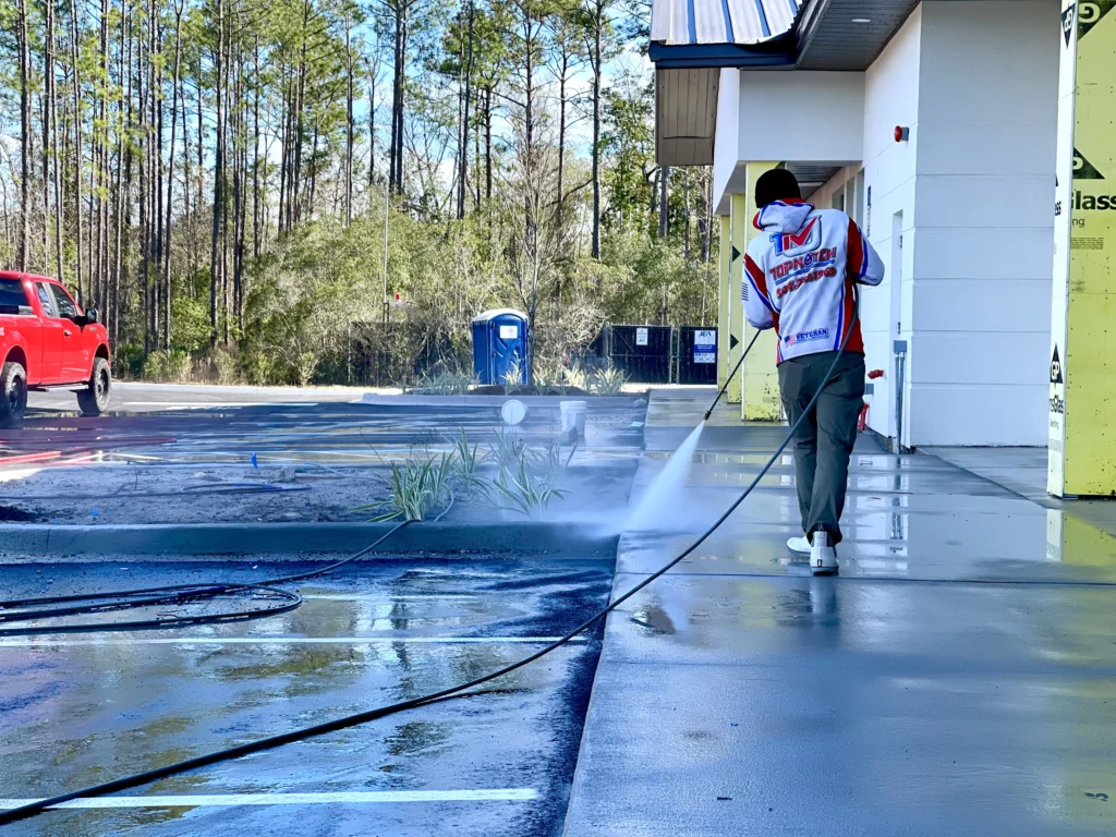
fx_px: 2063
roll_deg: -0.8
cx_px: 558
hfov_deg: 30.3
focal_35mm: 64
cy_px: 418
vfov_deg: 22.9
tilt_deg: -3.5
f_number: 2.2
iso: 32
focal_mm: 7.5
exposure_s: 1/384
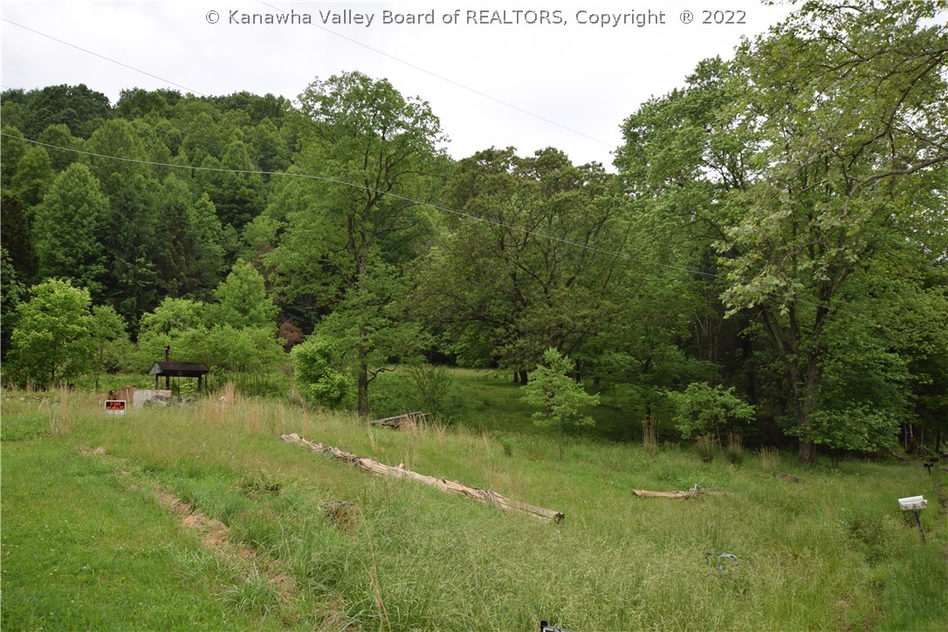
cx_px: 474
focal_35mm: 30
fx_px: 790
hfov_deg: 61.9
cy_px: 316
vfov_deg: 43.6
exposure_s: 1/160
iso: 100
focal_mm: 20
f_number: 6.3
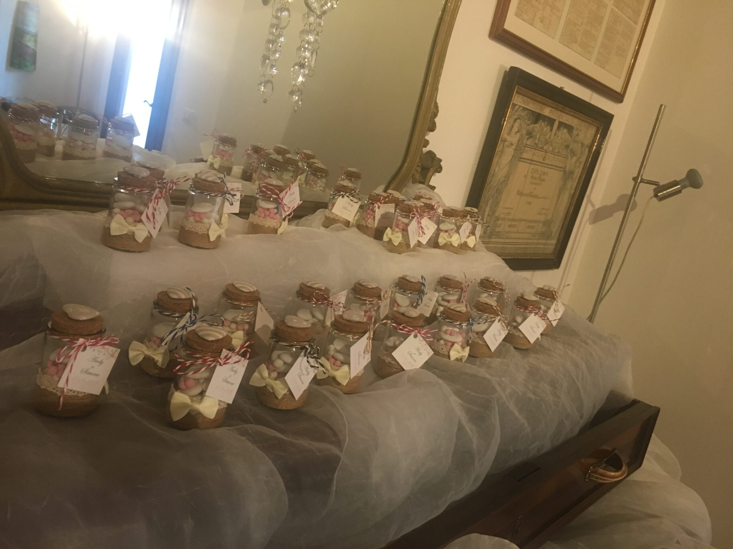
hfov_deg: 61.7
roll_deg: -12.6
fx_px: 614
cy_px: 274
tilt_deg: -11.9
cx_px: 366
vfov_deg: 48.2
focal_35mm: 29
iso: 160
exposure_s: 1/33
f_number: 2.2
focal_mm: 4.15
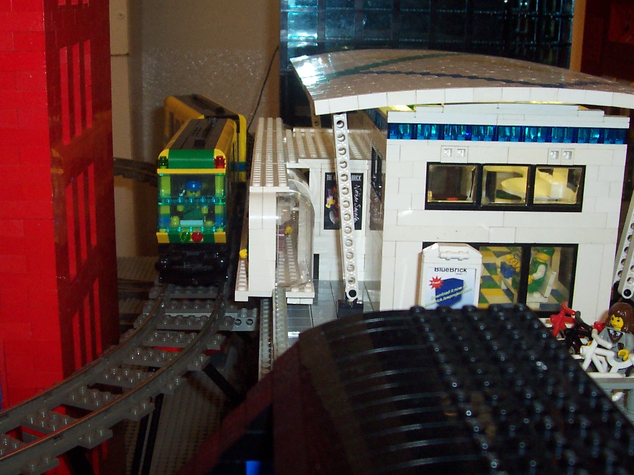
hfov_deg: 39.6
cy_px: 235
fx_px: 879
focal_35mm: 48
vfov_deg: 30.3
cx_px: 275
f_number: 2.8
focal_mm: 5.6
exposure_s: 1/60
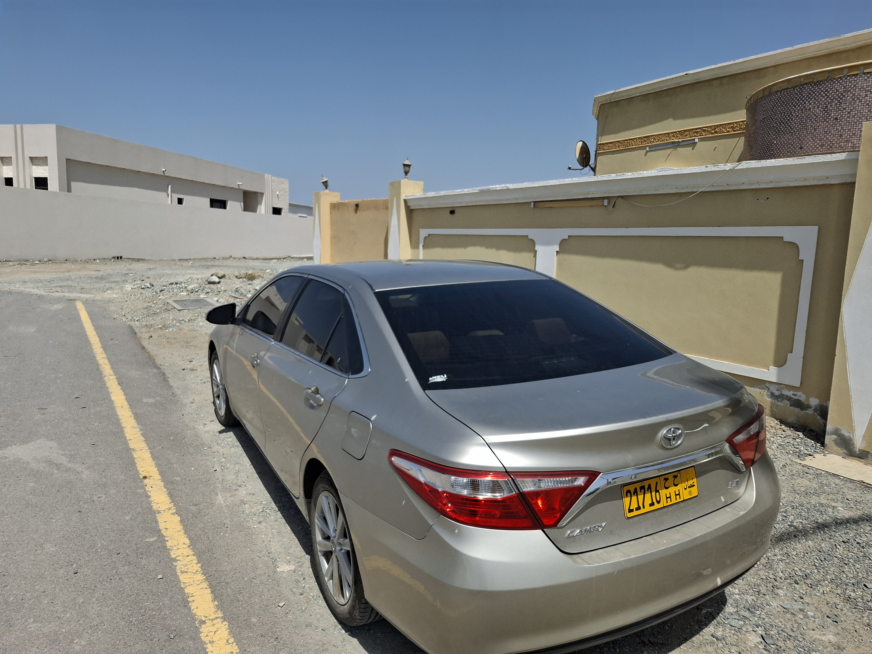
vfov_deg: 58.9
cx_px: 436
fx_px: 579
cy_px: 327
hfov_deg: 73.9
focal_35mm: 23
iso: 50
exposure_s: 1/1808
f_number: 1.8
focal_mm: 5.54
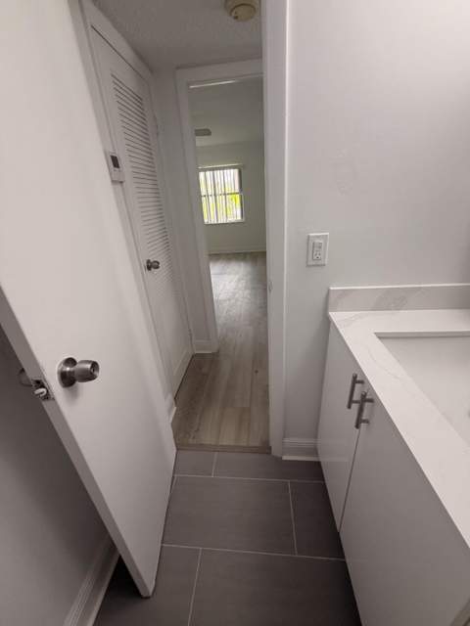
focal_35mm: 14
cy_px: 313
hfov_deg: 85.7
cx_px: 235
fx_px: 253
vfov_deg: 102.1
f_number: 2.2
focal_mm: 2.22
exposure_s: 1/120
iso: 125
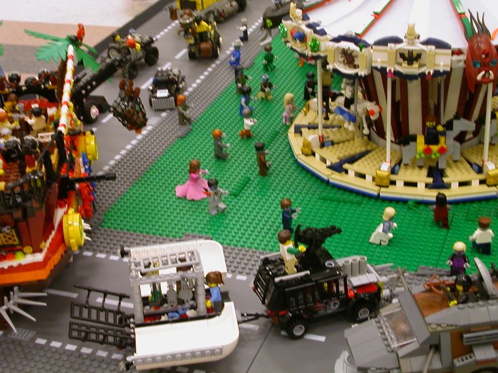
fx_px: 921
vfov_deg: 22.9
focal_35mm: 64
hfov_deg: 30.3
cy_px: 186
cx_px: 249
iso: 100
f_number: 3.5
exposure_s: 1/8.2
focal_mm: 9.7
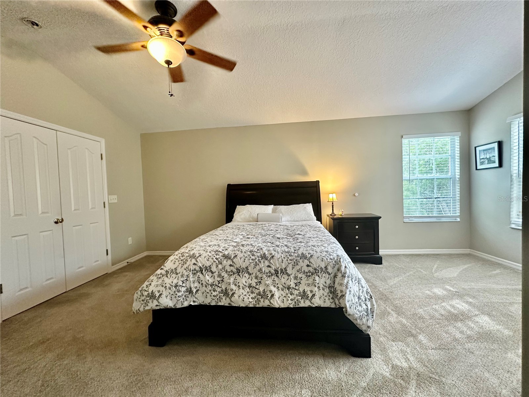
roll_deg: +1.8
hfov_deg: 102.1
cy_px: 198
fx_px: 214
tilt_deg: -1.8
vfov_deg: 85.7
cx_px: 264
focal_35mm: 14
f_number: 2.2
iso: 320
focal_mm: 2.22
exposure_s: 1/60
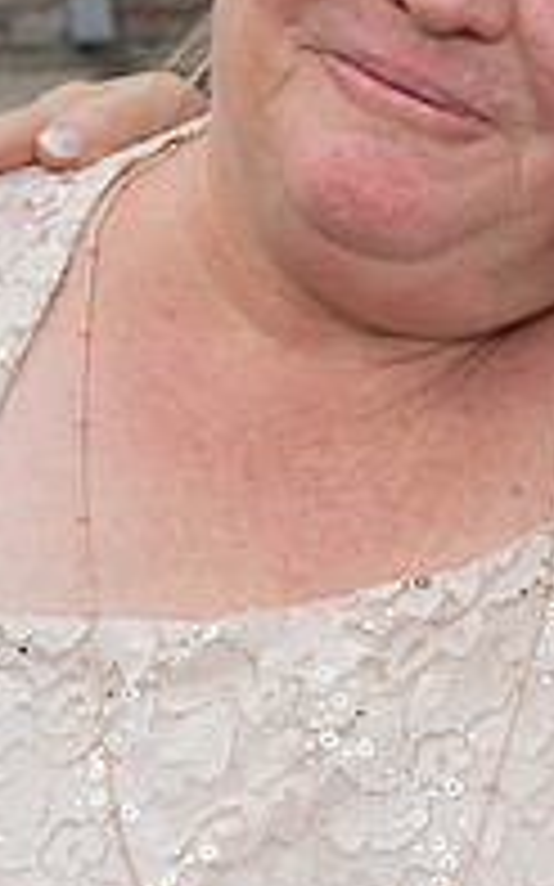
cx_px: 416
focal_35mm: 91
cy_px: 99
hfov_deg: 14.3
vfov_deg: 22.3
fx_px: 2200
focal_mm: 24
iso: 320
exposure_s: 1/250
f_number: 5.6
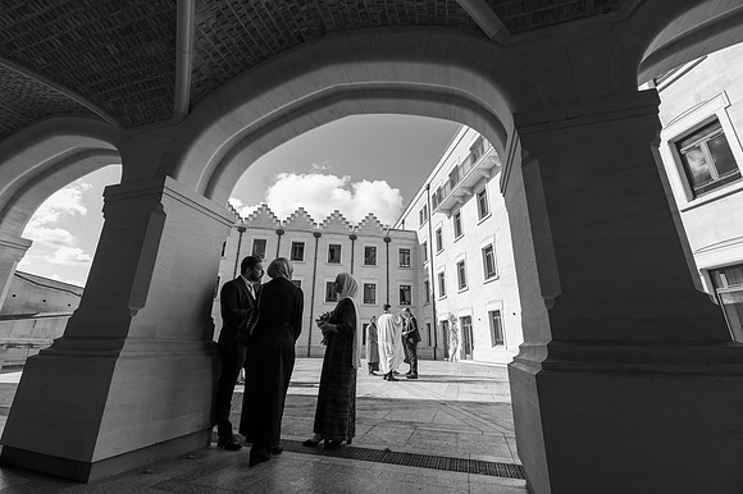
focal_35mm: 15
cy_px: 247
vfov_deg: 77.3
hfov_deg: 100.4
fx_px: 309
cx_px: 372
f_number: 8
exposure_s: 1/400
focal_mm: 15
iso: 400
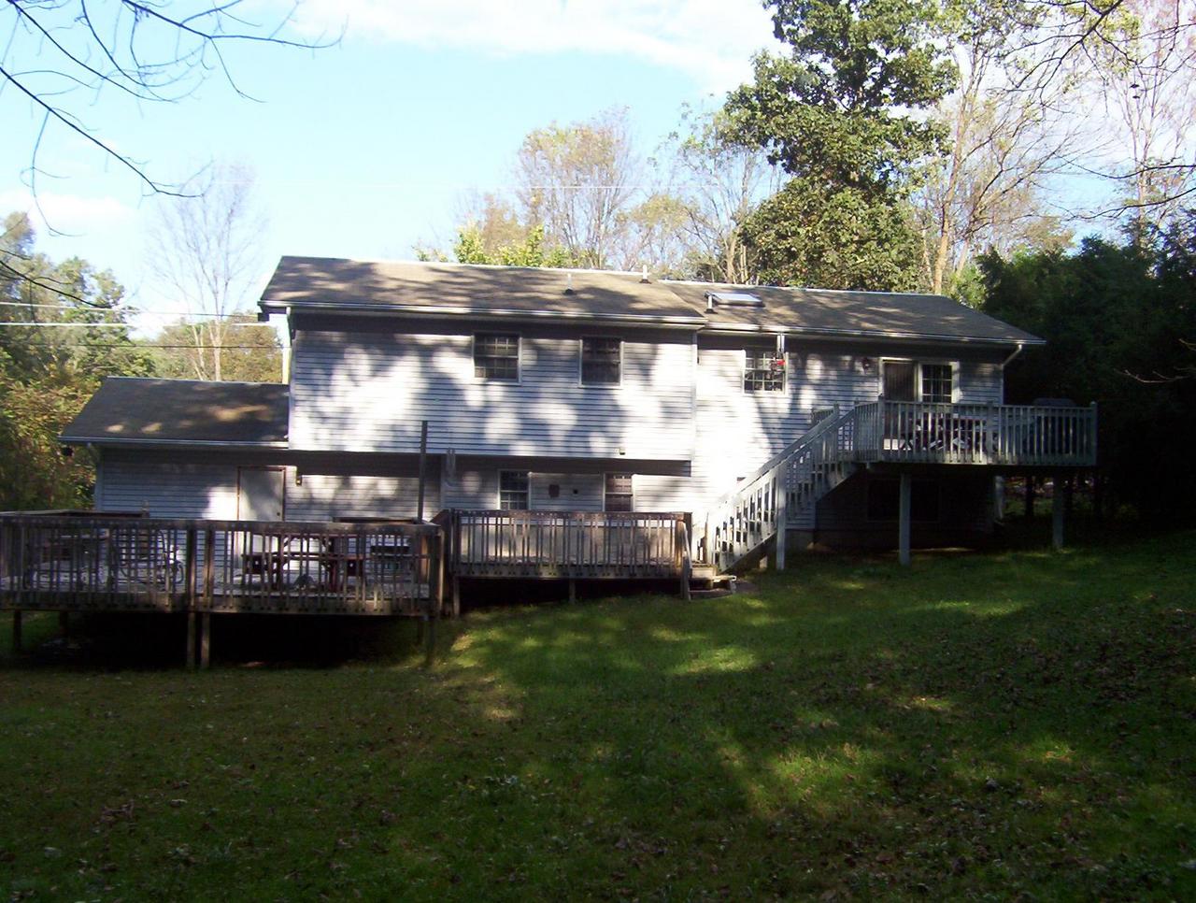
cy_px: 452
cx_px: 598
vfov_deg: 39.8
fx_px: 1247
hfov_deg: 51.3
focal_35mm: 36
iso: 100
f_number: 2.76
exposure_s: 1/646
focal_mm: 5.54
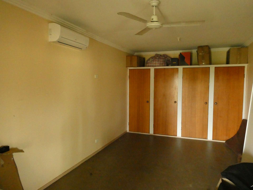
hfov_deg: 71.6
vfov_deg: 56.8
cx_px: 126
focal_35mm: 24
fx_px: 175
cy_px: 95
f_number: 3.5
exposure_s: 1/15
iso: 1600
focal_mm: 4.3
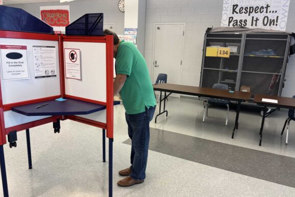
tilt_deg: -12.9
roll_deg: -3.2
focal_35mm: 28
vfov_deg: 46.4
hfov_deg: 65.5
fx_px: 229
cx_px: 149
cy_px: 97
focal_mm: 5.96
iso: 160
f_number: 1.6
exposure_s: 1/60
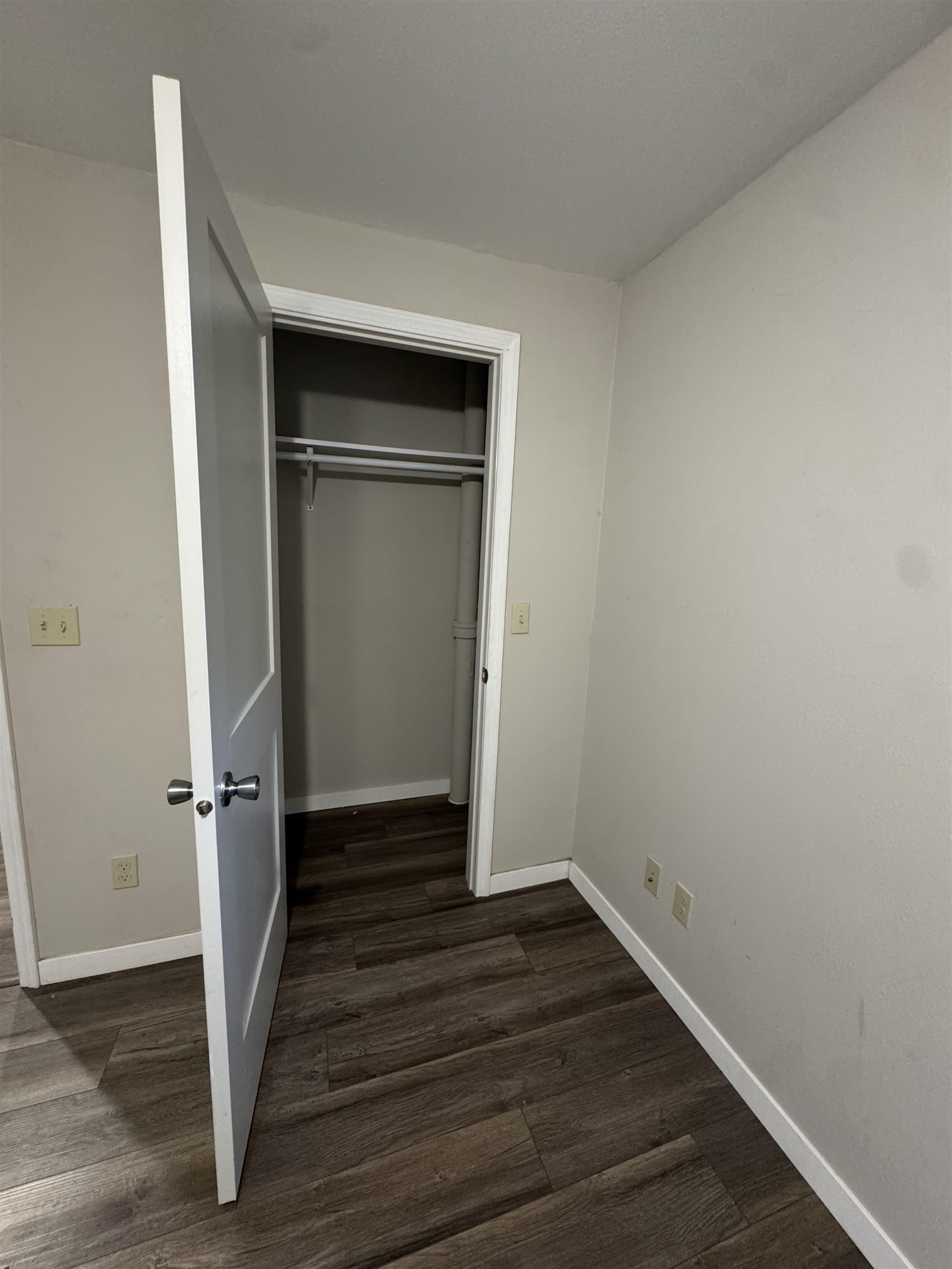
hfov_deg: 85.7
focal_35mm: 14
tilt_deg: -11.1
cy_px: 634
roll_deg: -3.1
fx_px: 513
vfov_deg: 102.1
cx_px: 476
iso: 500
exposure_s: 1/60
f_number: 2.2
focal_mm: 2.22
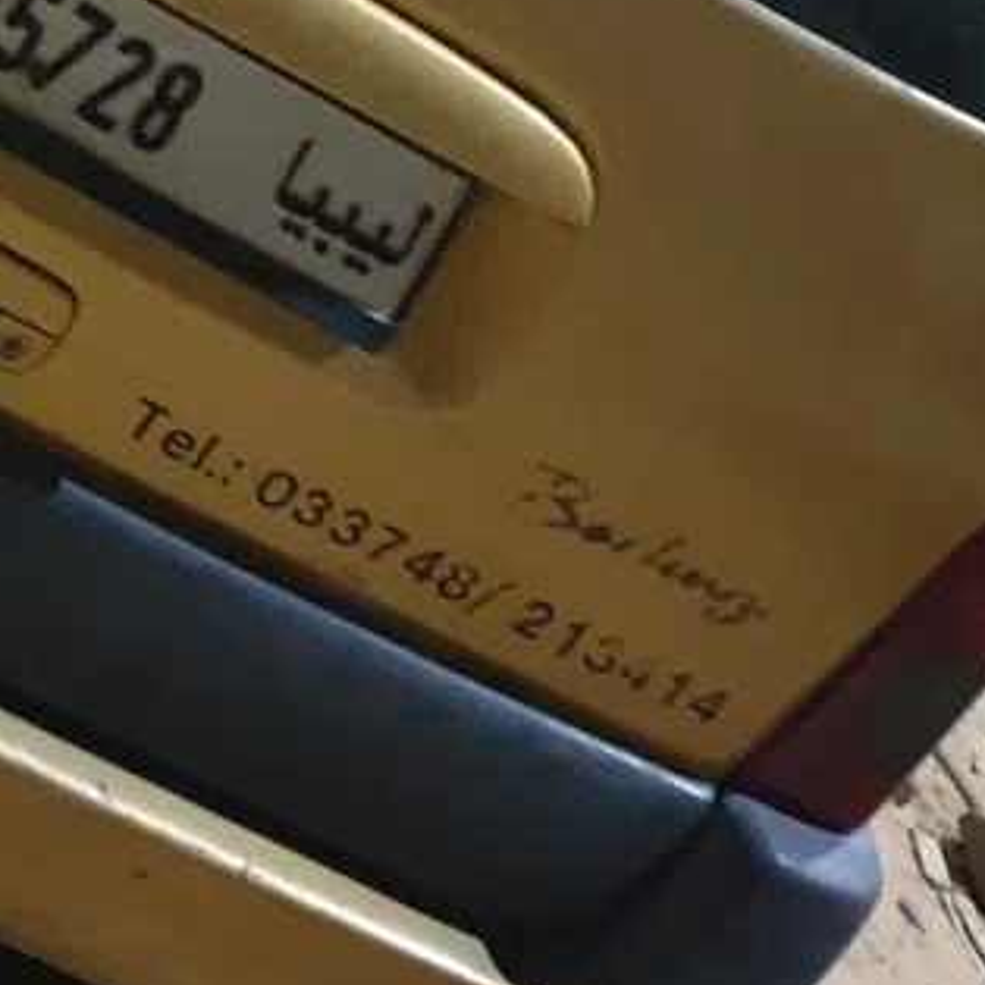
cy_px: -67
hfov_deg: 16.8
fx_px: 3219
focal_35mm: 100
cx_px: -104
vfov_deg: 16.9
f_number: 1.5
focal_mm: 4.3
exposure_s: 1/10
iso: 640
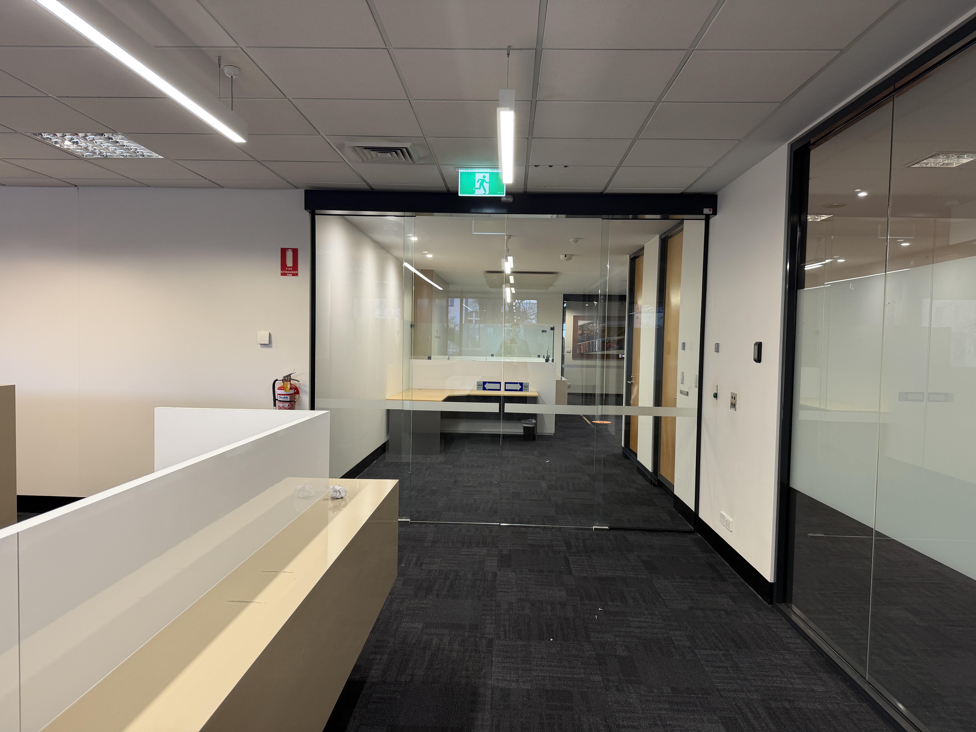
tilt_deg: -3.9
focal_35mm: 24
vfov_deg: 56.8
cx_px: 488
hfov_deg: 71.6
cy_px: 366
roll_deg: -1.7
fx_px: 677
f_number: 1.78
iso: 125
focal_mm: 6.76
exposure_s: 1/50
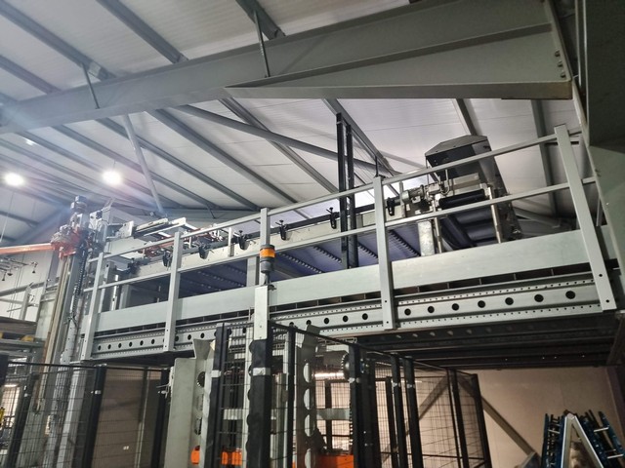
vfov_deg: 56.8
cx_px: 312
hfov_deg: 71.6
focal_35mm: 24
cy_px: 234
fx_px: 433
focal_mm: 6.7
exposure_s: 1/50
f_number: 1.8
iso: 400
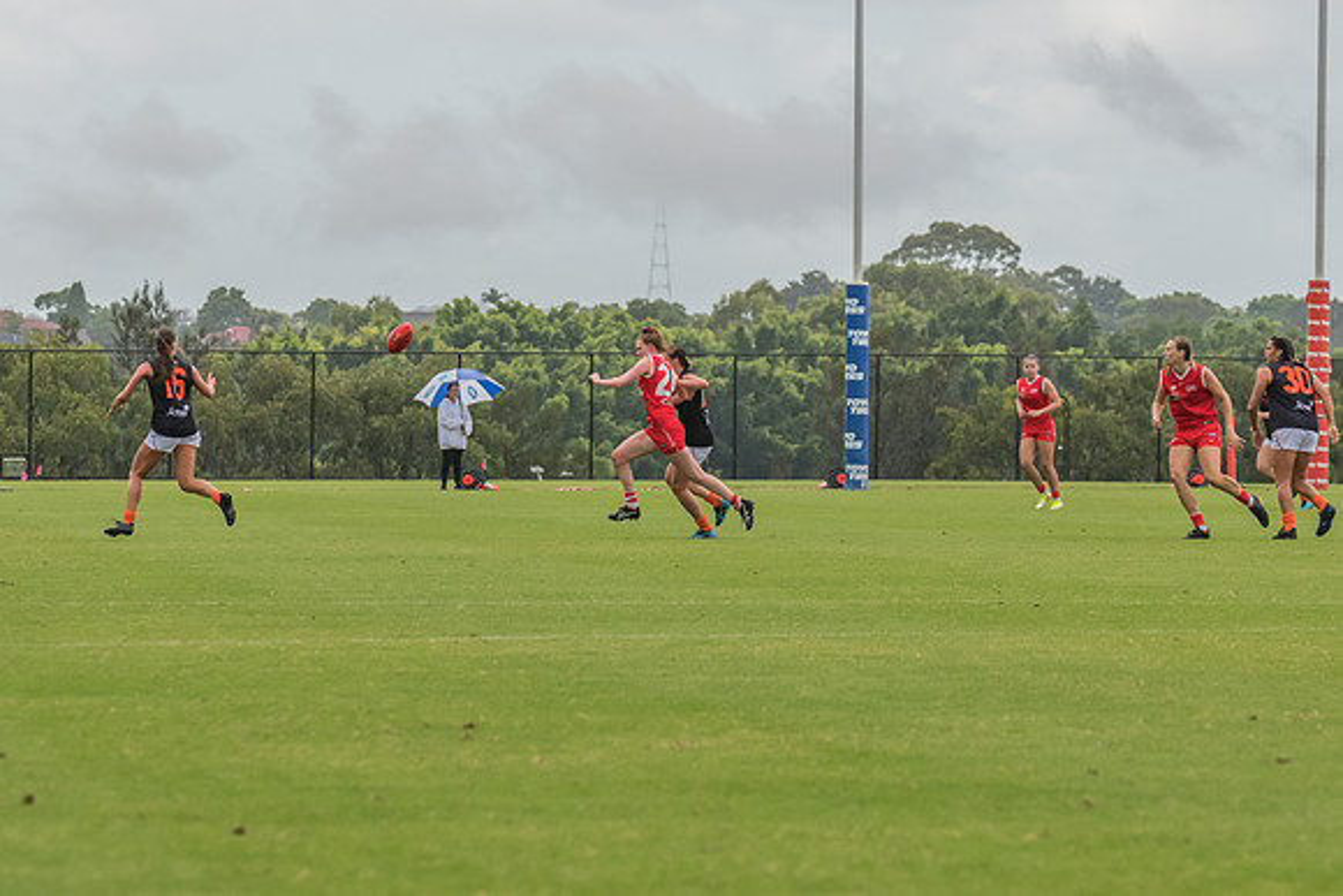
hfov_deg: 6.8
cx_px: 654
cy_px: 347
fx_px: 11376
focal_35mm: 305
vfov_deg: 4.5
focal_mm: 180
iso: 800
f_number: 8
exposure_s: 1/1250
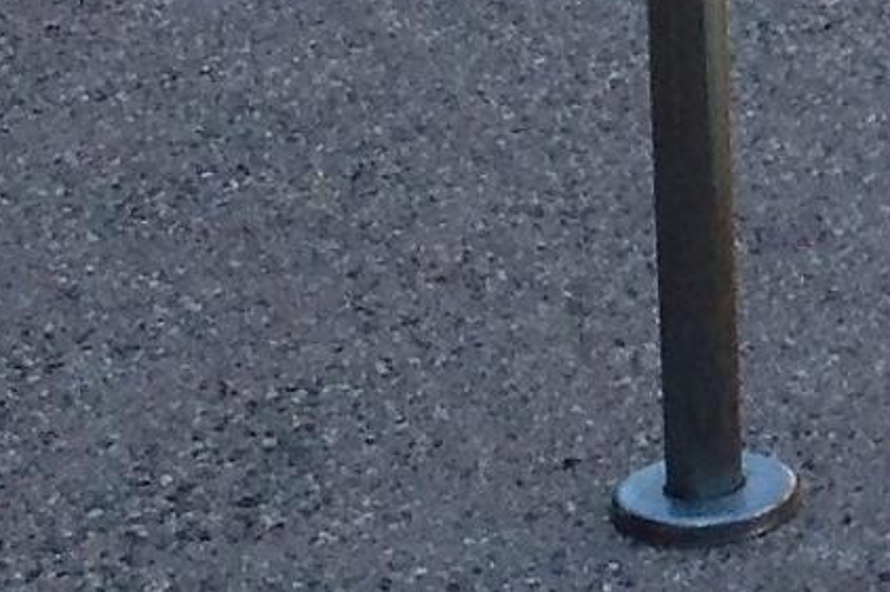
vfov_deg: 5.5
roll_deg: -1.5
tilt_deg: -13.0
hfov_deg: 8.0
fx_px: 6030
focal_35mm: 244
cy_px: -423
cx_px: 1902
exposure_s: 1/287
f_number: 2.4
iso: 50
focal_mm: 4.12
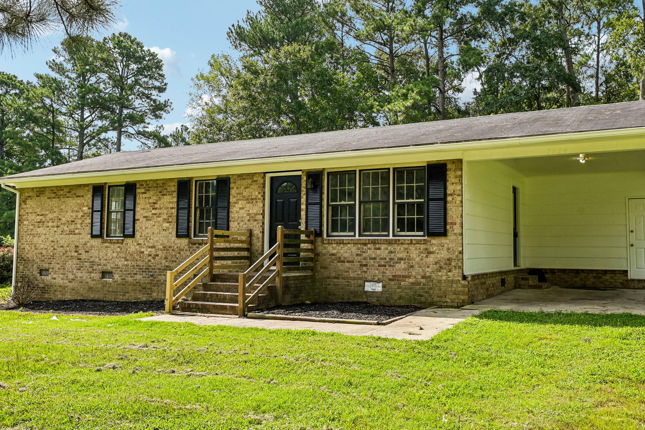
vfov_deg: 40.0
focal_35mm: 33
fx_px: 591
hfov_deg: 57.1
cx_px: 355
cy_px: 210
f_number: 9
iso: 200
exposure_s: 1/400
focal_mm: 24
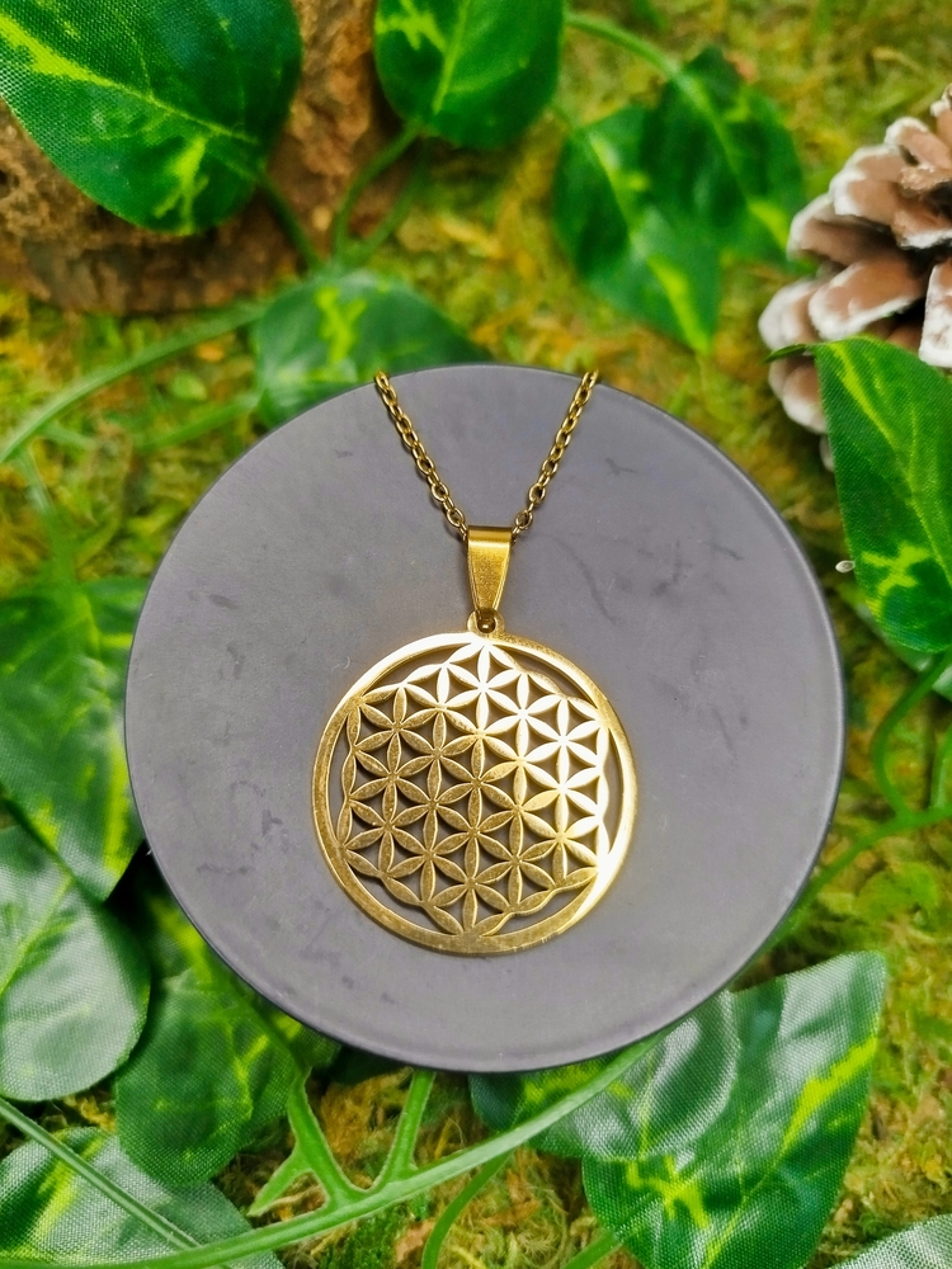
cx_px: 476
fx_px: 880
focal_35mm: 24
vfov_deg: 71.6
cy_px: 634
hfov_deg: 56.8
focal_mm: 5.31
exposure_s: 1/50
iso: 250
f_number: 1.7
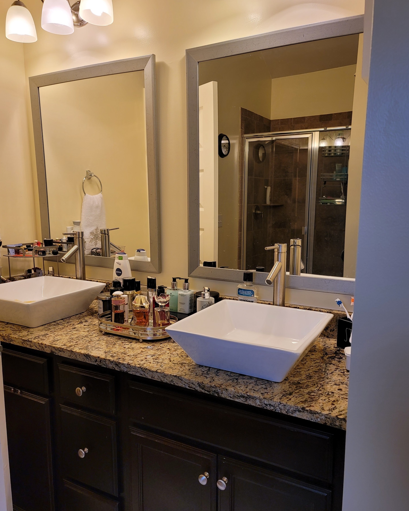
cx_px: 210
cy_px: 267
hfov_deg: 53.2
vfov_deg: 64.0
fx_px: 408
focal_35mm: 27
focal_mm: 7
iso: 125
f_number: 1.8
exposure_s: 1/119
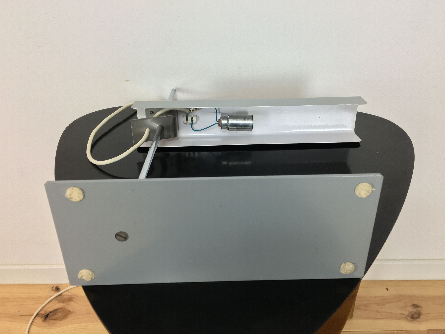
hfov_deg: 61.7
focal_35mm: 29
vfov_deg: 48.2
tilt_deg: -31.5
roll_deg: +1.3
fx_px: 373
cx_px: 222
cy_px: 167
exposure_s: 1/33
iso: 50
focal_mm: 4.15
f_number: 2.2
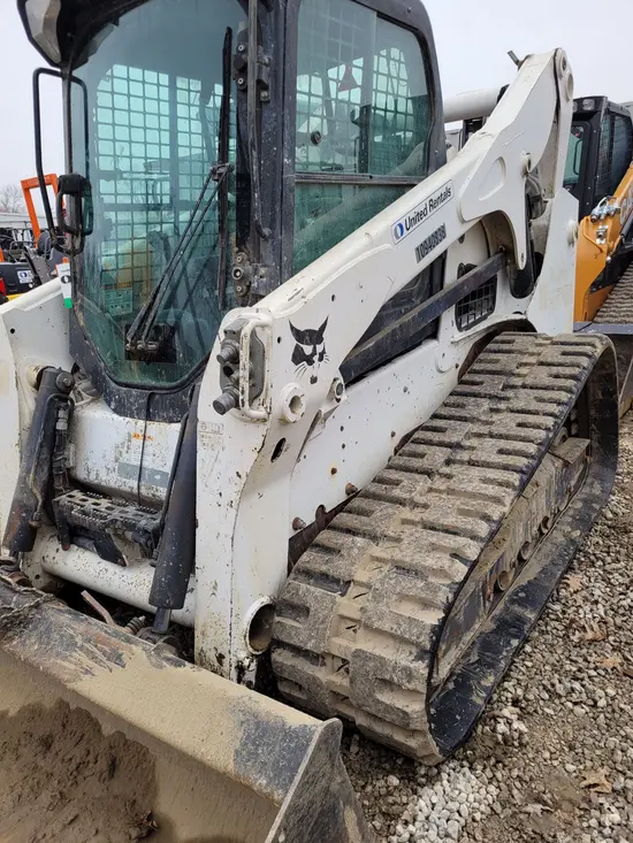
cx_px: 316
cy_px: 422
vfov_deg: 67.3
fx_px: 634
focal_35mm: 26
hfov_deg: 53.1
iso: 40
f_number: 1.8
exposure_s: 1/235
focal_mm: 5.4
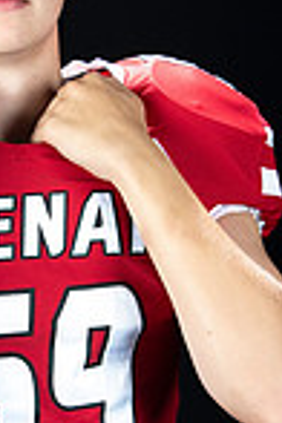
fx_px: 2021
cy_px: 288
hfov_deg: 8.0
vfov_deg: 11.9
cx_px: 26
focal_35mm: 172
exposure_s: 1/160
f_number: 9
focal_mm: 56
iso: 320
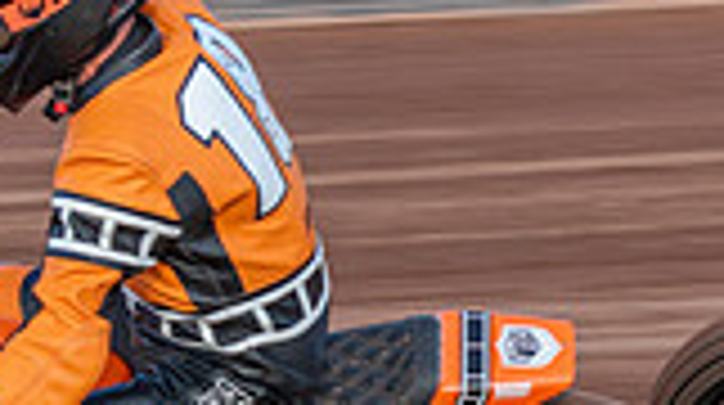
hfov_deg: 7.2
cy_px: 224
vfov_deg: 4.0
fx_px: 5751
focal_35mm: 300
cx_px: 529
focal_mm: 70
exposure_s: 1/200
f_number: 5.6
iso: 140
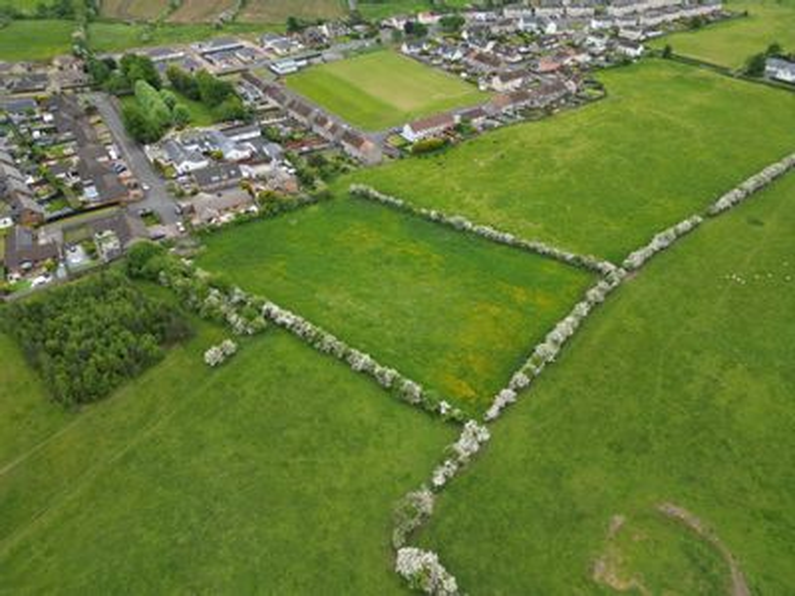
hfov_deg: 71.6
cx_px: 398
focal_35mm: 24
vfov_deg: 56.8
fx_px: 551
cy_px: 298
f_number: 1.7
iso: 100
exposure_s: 1/1000
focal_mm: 6.72
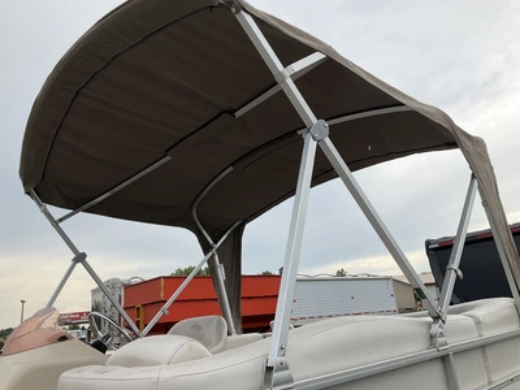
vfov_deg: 48.2
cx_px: 260
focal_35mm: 29
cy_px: 195
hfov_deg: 61.7
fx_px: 436
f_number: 1.8
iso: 25
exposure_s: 1/1490
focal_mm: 3
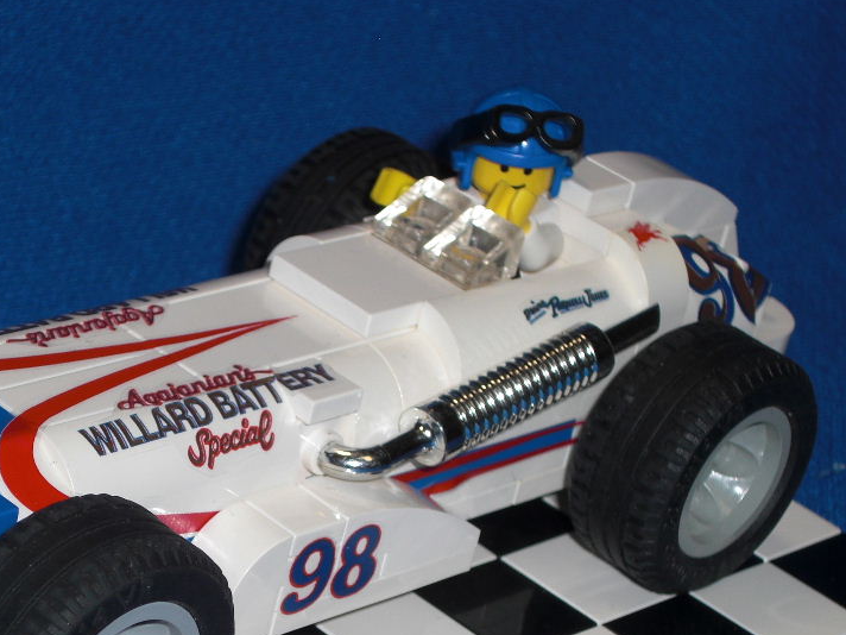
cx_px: 182
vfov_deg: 11.1
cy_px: 490
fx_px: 3250
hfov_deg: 14.8
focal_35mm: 133
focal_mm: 13.1
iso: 50
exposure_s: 1/60
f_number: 4.2
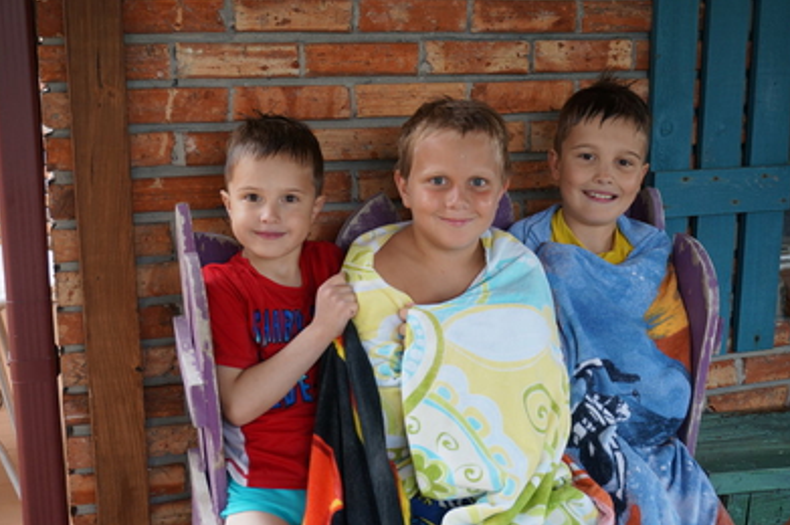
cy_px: 258
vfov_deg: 29.2
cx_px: 398
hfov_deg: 42.8
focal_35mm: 46
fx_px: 1009
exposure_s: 1/60
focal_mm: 30
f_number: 5
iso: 320
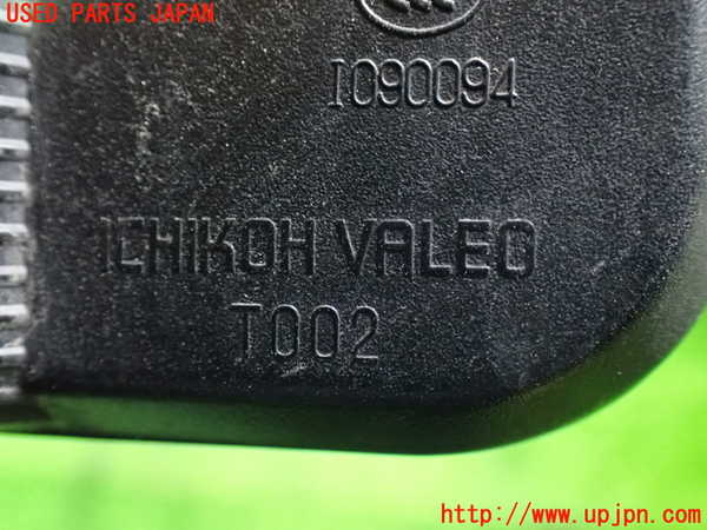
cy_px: 265
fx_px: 837
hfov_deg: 45.8
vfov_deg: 35.1
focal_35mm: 41
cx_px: 354
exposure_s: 1/13
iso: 1600
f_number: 2.8
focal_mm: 7.31
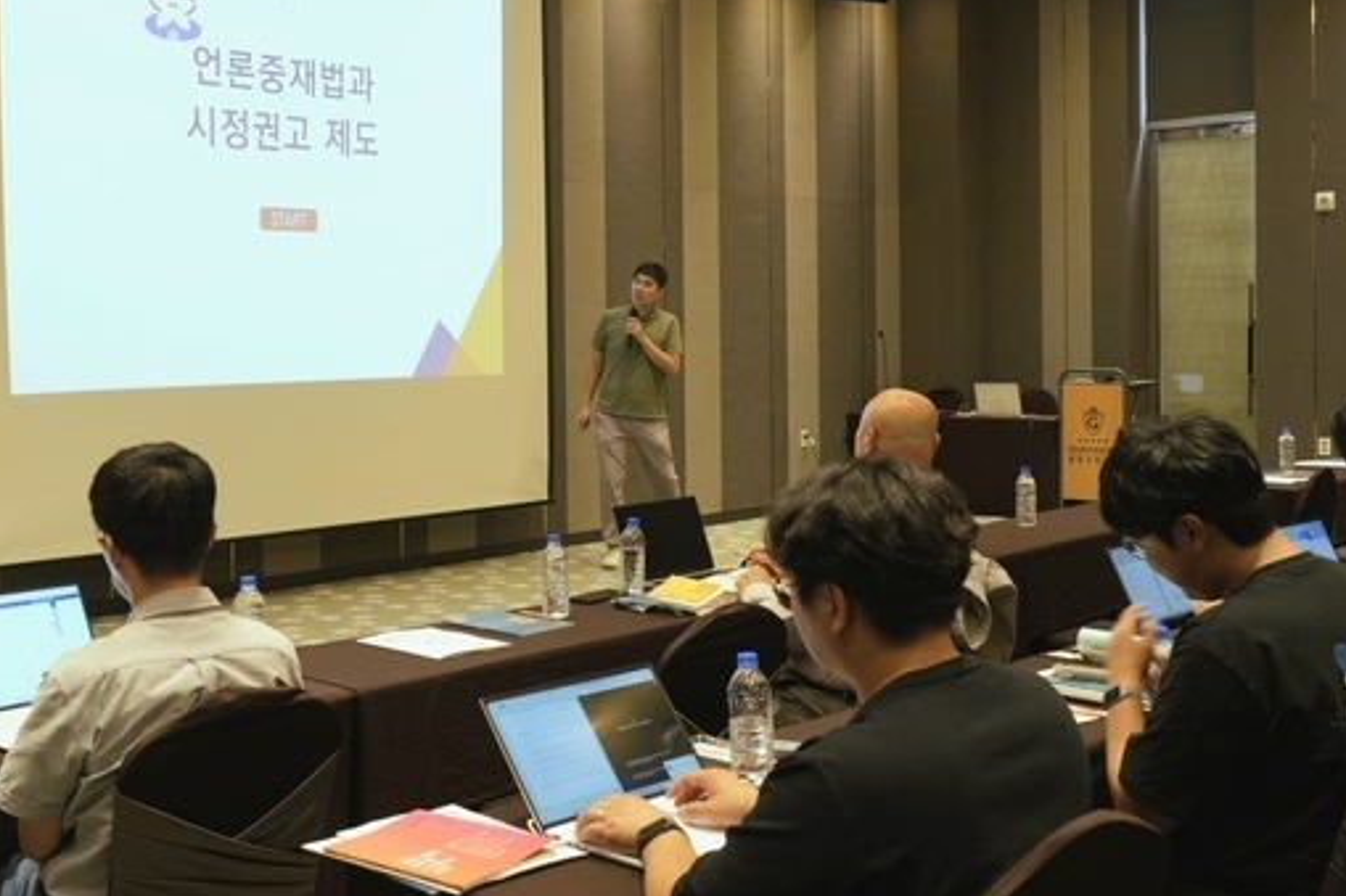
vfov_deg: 31.8
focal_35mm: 42
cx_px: 532
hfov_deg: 46.1
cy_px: 357
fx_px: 1570
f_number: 9
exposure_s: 1/40
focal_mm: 34
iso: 2000
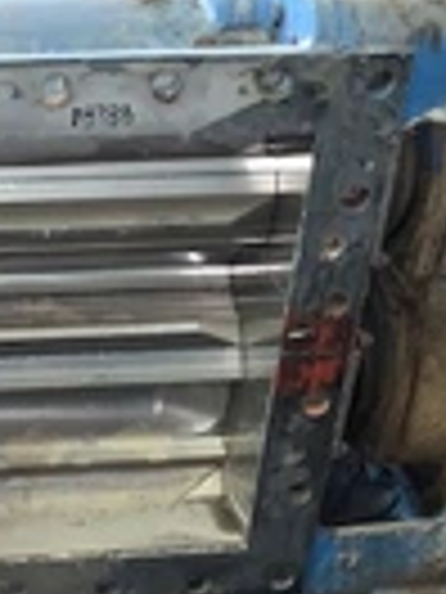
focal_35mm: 79
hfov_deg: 17.7
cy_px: 279
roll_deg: -1.3
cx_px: -99
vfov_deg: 24.7
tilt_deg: -26.5
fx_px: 1357
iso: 160
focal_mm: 4.25
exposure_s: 1/7
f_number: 1.8
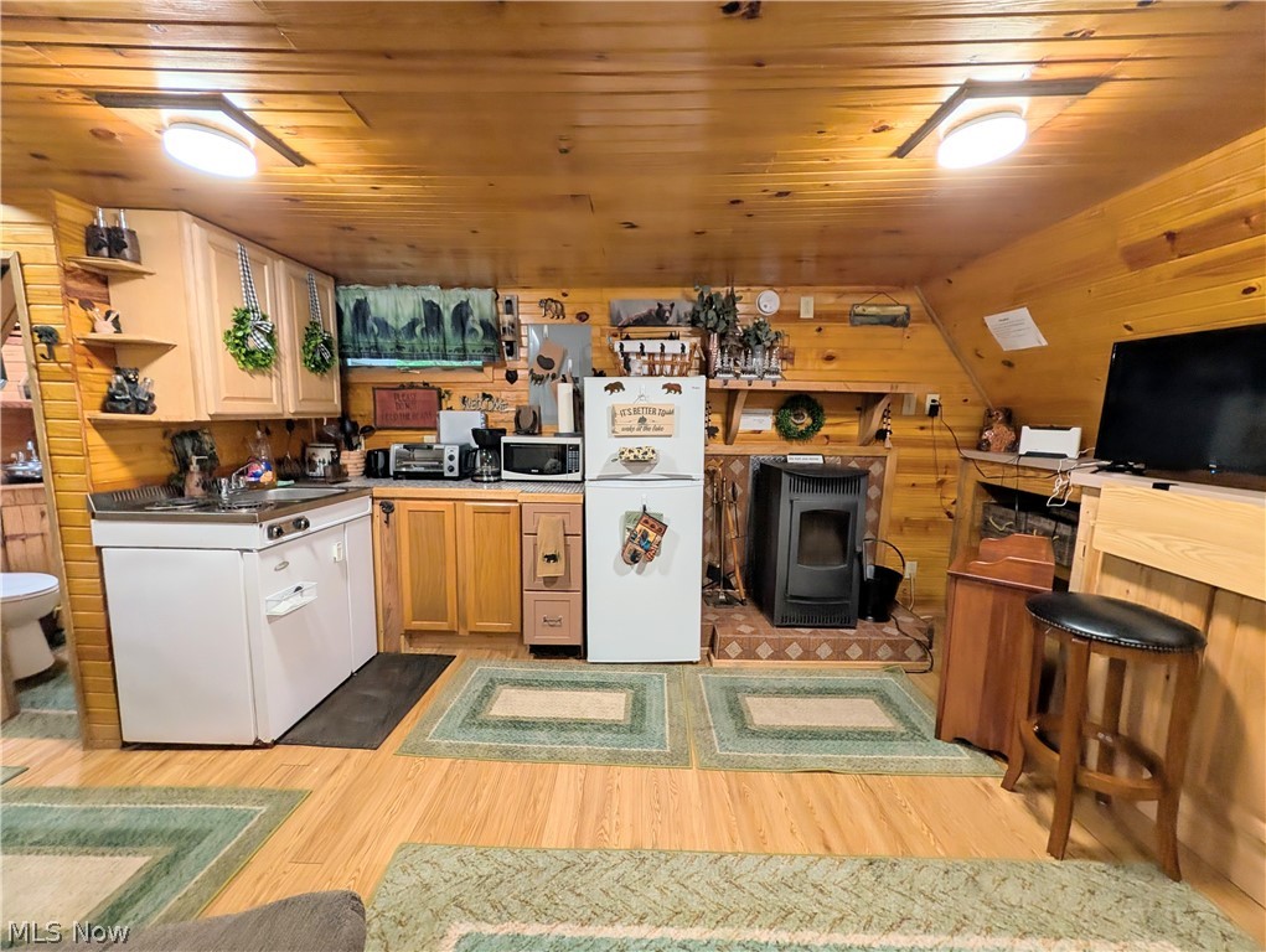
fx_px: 439
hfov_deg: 110.5
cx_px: 633
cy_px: 476
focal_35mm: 12
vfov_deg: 94.6
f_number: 1.7
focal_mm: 2.02
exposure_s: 1/40
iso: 34
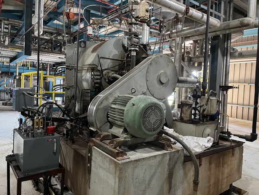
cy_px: 98
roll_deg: -2.2
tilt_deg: -2.4
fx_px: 195
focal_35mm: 26
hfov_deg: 67.3
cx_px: 130
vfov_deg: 53.1
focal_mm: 5.1
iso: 500
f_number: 1.6
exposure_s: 1/40
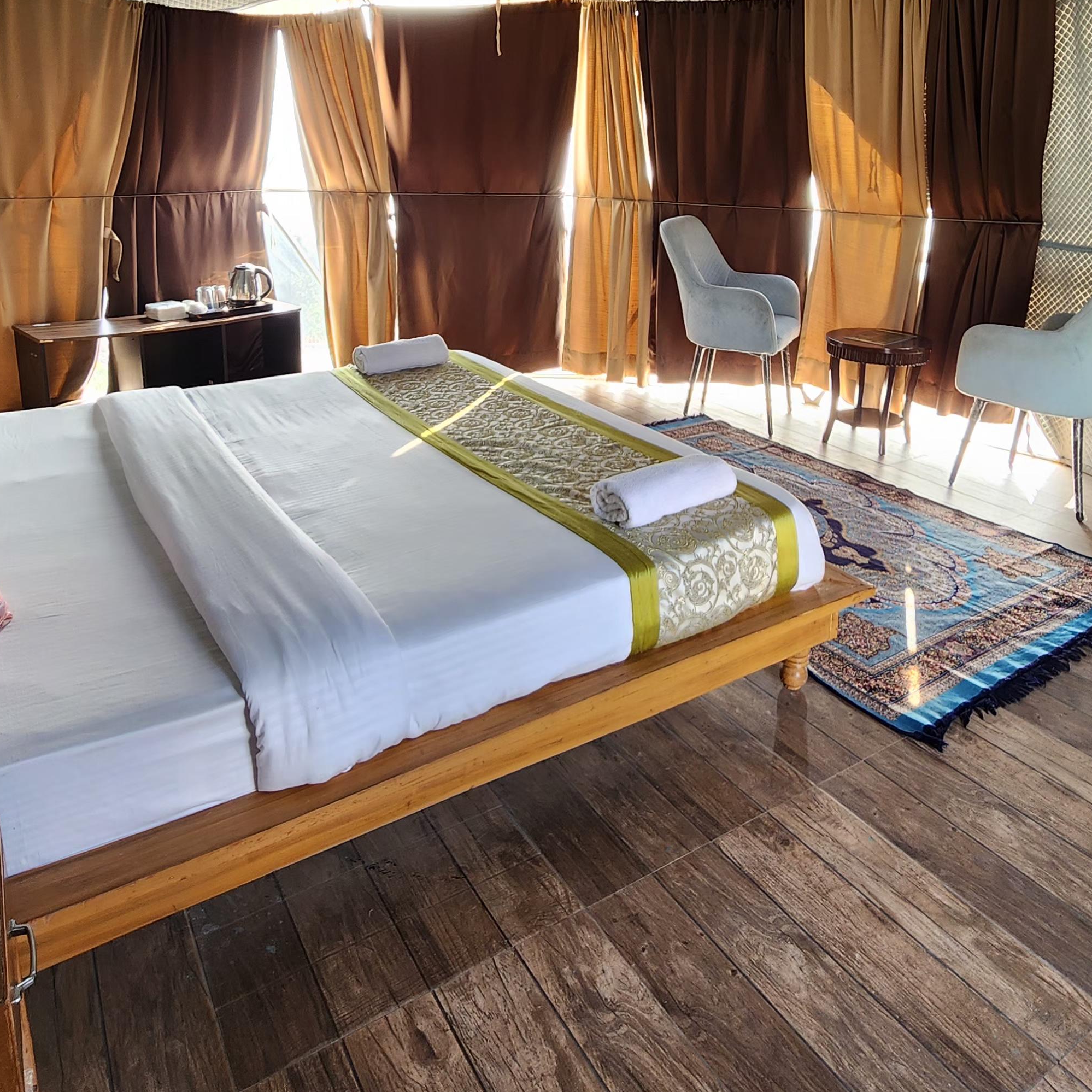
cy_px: 325
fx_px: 821
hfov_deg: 67.3
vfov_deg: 64.7
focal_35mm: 23
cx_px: 554
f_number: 2.2
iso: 125
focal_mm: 2.2
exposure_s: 1/50
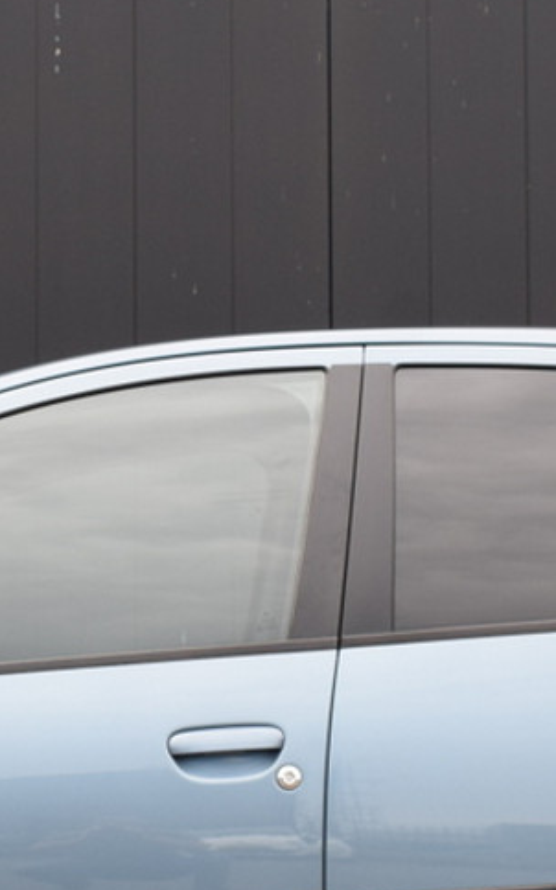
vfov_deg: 18.1
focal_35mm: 115
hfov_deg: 11.3
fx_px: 2791
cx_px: 94
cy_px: 521
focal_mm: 26
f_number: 7.1
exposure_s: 1/200
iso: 400
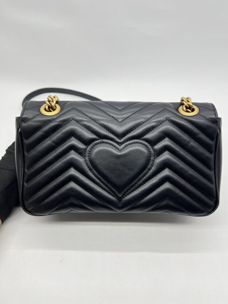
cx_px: 118
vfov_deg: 65.3
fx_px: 237
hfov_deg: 51.4
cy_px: 147
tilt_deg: -44.6
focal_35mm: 27
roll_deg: -2.6
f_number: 1.5
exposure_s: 1/124
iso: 32
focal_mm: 5.7
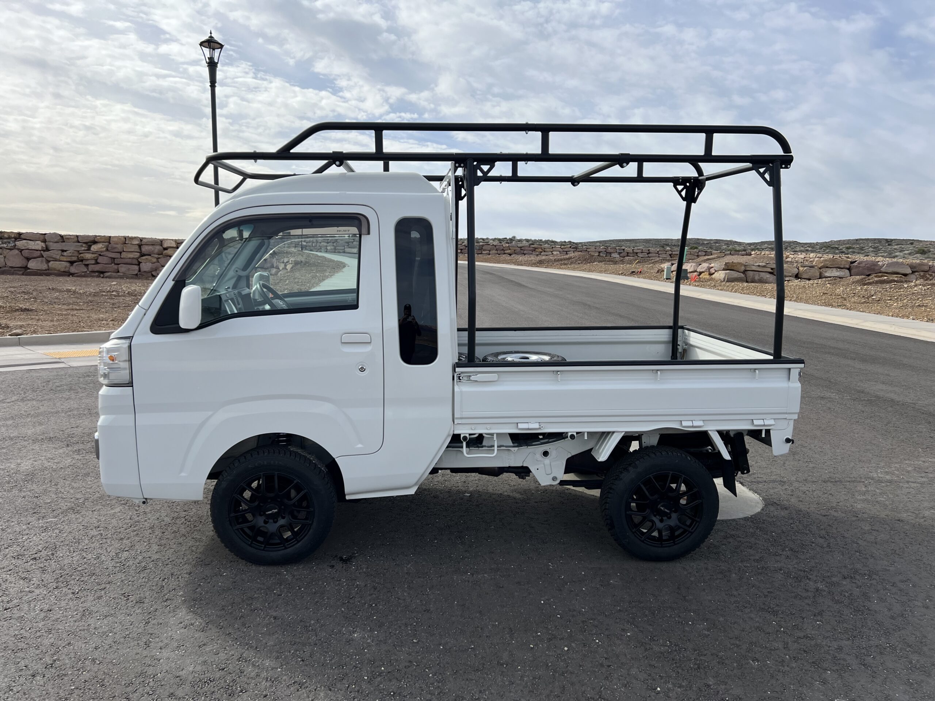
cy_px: 350
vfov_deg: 53.1
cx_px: 468
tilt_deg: -6.2
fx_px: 702
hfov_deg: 67.3
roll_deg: -1.9
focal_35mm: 26
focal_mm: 5.7
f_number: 1.5
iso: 50
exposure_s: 1/4274
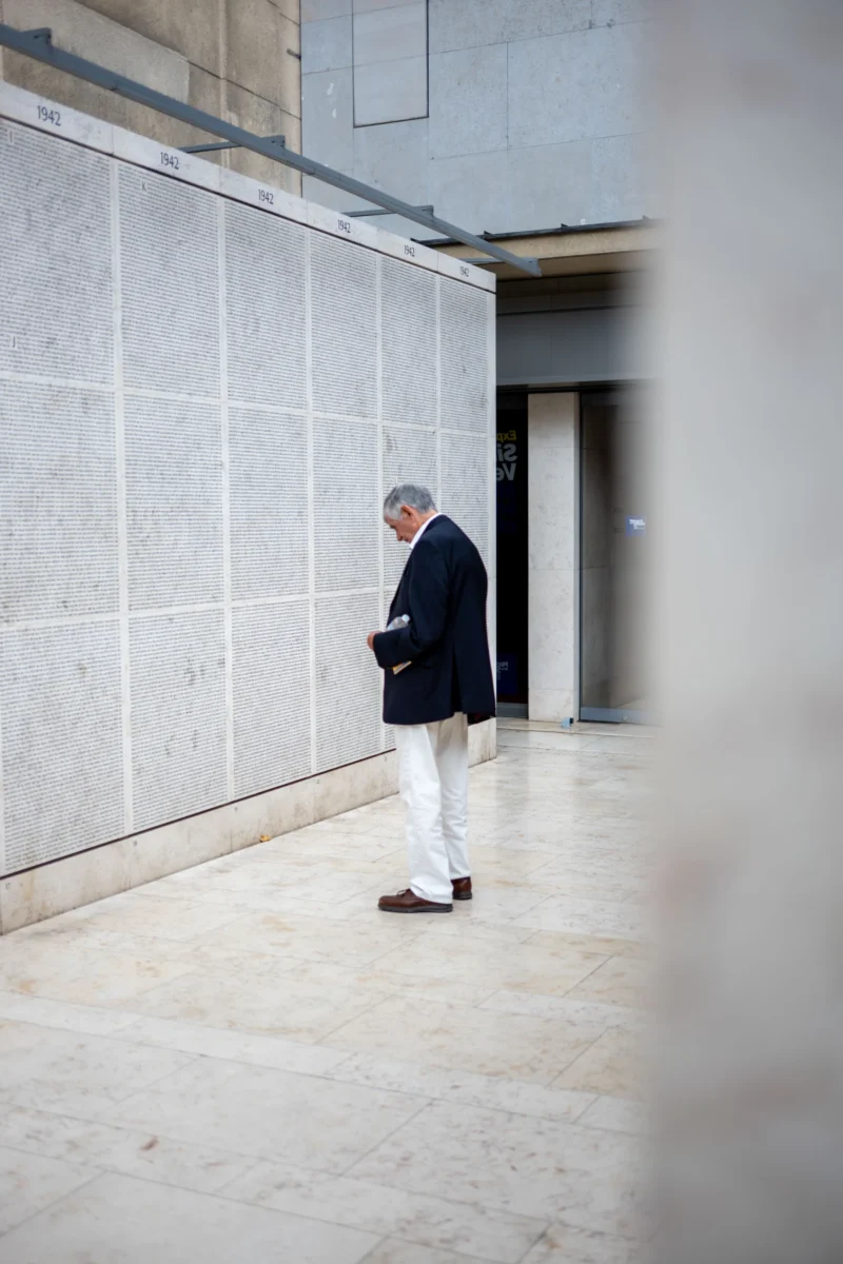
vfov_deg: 48.5
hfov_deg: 33.4
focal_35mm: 40
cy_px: 632
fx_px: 1405
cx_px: 422
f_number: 2
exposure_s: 1/1250
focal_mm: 40
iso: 100
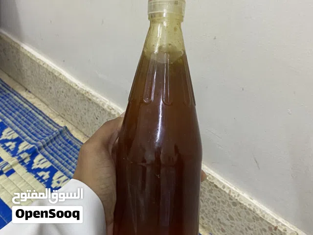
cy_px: 118
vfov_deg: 53.1
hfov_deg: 67.3
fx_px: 235
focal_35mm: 26
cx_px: 156
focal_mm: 4.25
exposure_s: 1/50
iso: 125
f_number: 1.8
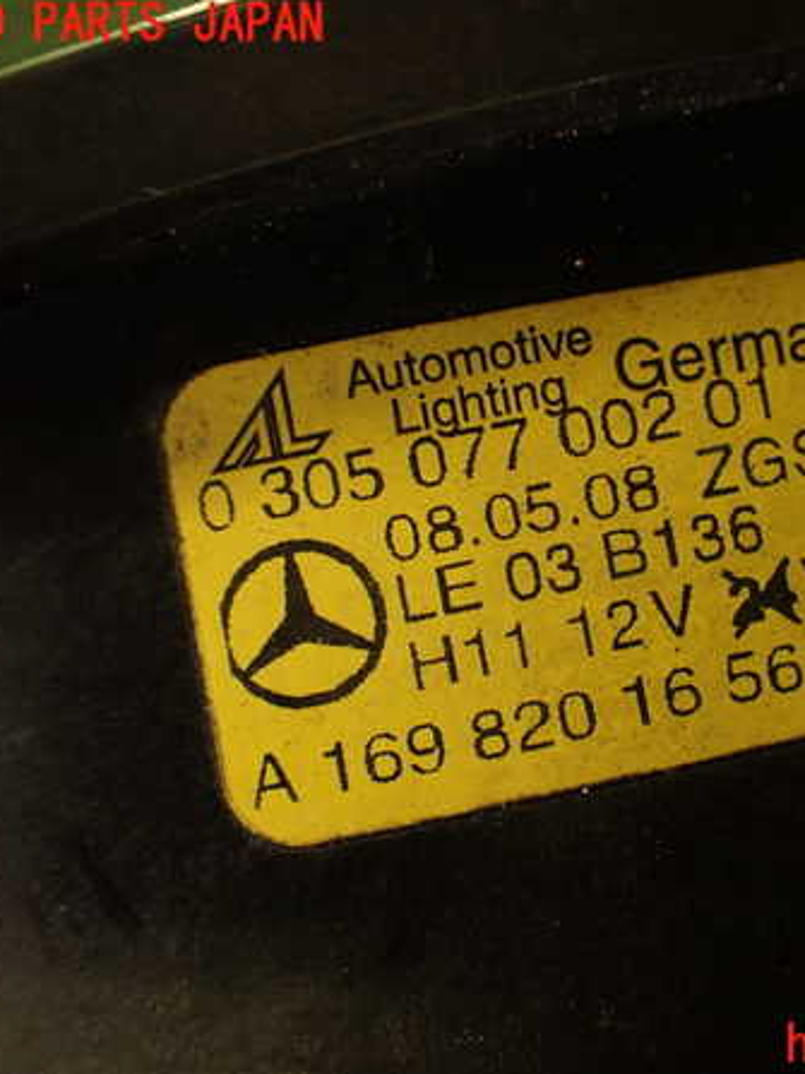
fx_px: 1334
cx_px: 608
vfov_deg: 43.9
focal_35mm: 43
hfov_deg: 32.9
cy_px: 536
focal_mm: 5.79
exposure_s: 1/60
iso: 200
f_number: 2.4
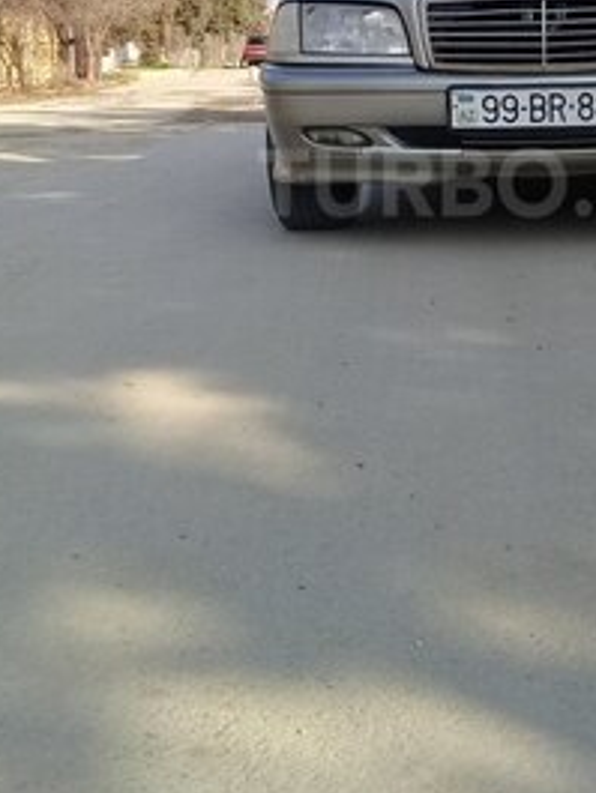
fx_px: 1330
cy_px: 183
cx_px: 488
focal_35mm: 58
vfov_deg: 32.5
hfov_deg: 24.8
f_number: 2.2
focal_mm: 3.3
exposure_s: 1/524
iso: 50
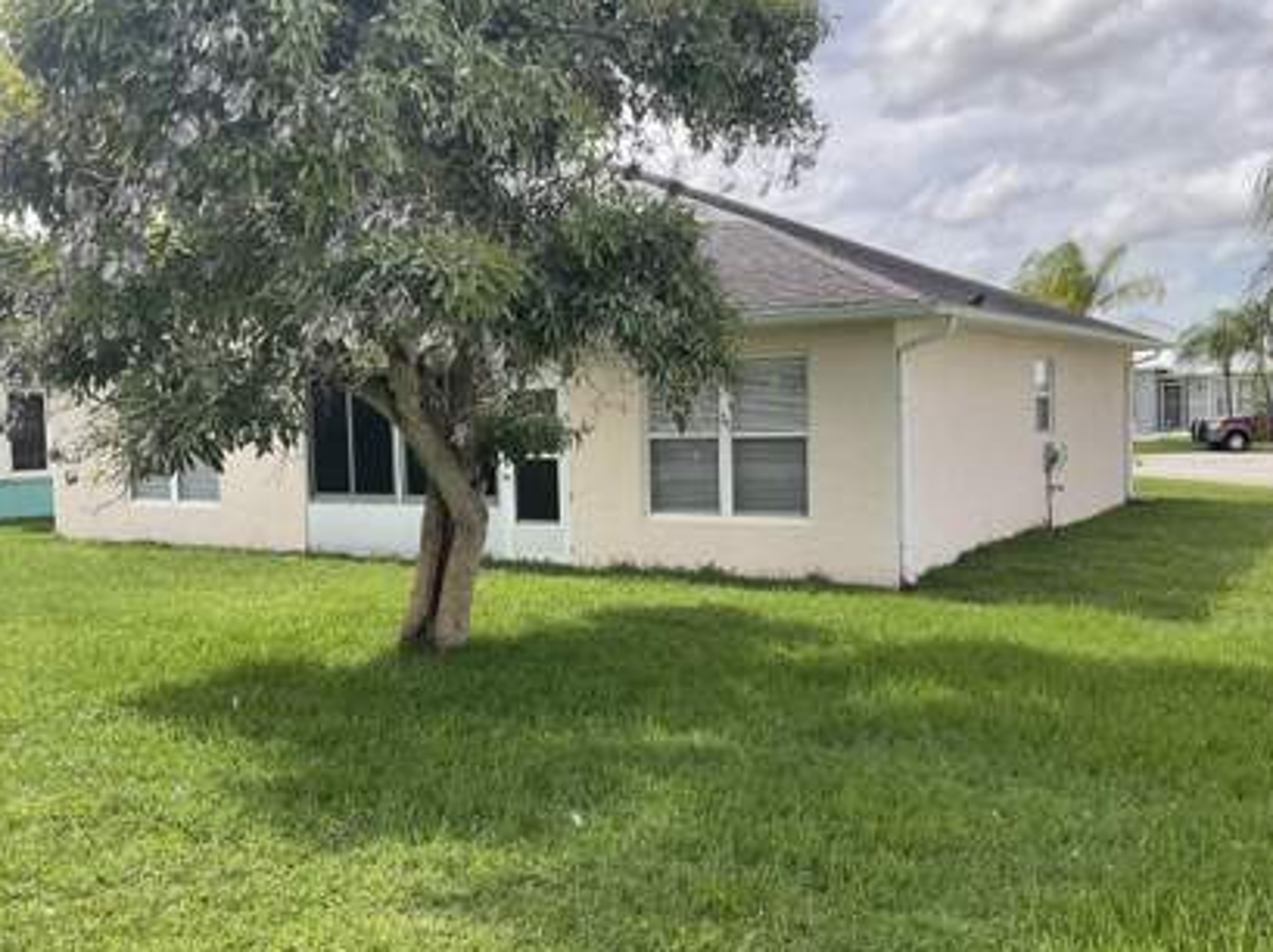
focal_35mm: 34
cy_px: 478
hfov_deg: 54.0
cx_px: 669
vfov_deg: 41.7
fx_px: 1249
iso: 16
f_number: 1.8
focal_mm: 3
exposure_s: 1/1221
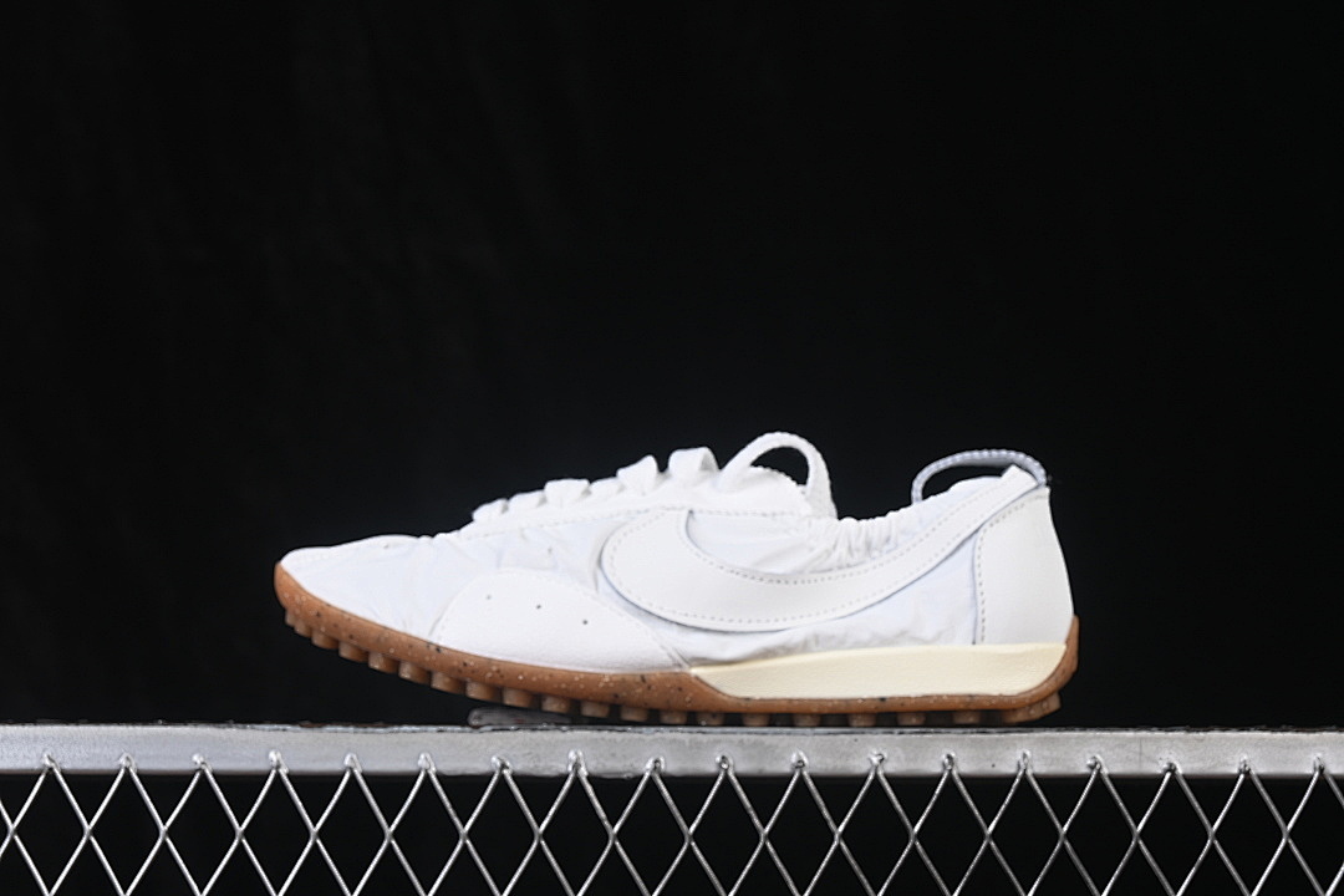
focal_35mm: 75
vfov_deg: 18.2
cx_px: 672
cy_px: 448
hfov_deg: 27.0
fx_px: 2800
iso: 160
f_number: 8
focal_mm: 50
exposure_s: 1/80
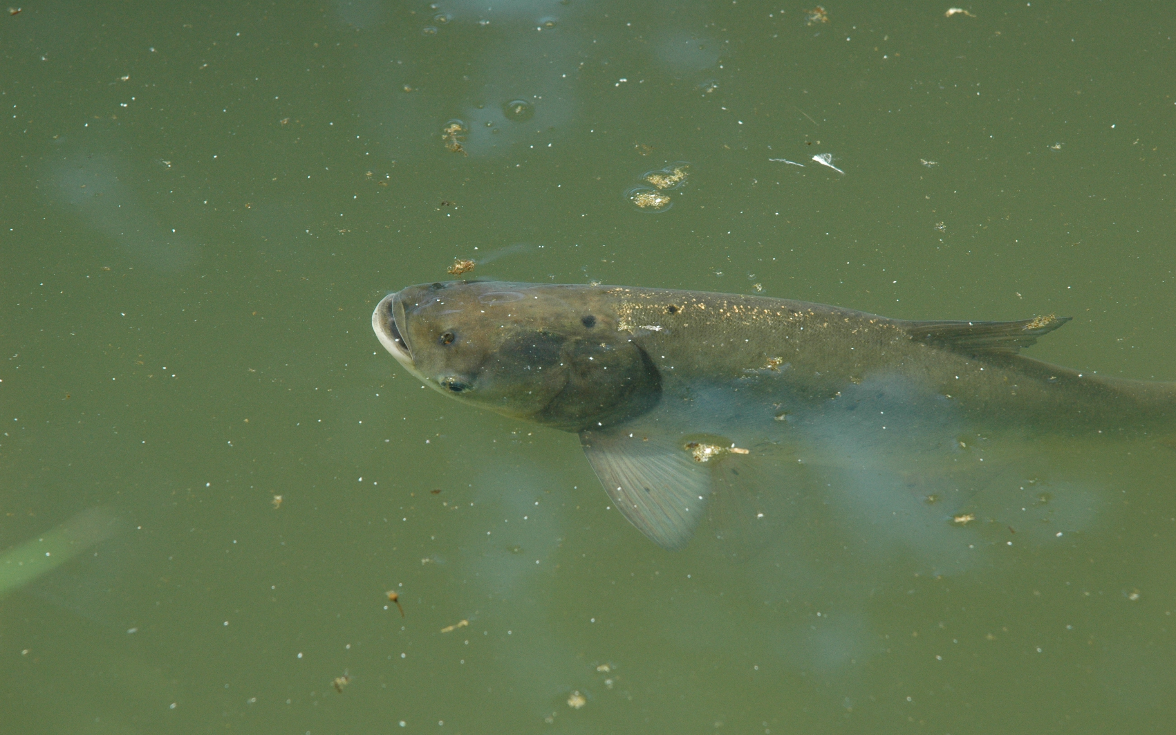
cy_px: 371
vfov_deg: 4.3
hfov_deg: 6.9
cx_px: 589
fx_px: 9807
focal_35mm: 306
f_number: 5.6
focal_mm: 200
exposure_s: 1/320
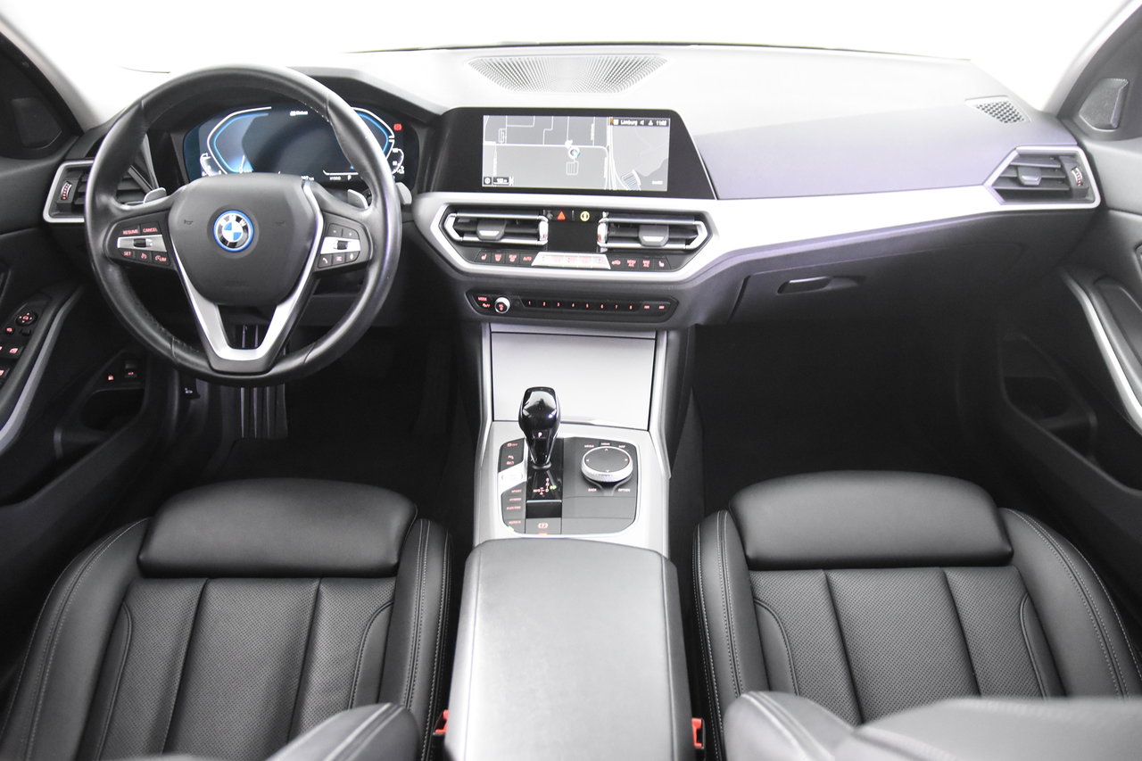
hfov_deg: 70.4
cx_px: 571
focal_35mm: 26
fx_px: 809
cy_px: 380
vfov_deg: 50.4
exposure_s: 1/25
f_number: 2.8
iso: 5000
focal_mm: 17
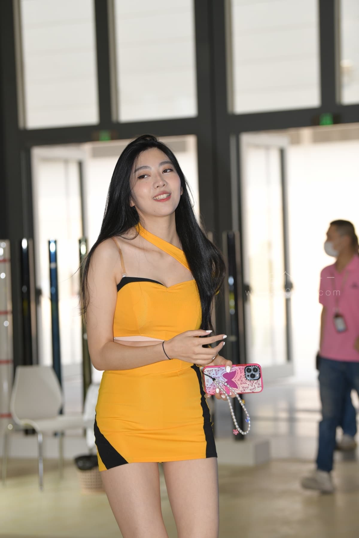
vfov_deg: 18.3
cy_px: 269
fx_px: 1675
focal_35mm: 112
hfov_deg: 12.2
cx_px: 180
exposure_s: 1/200
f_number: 4.5
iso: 400
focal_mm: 112
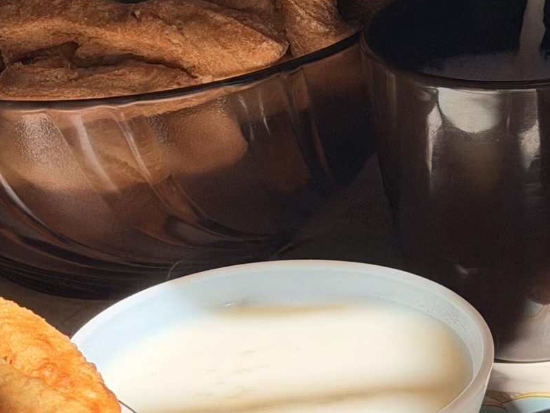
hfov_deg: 16.2
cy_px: -77
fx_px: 1923
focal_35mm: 121
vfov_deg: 12.0
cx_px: 442
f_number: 1.78
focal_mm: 6.76
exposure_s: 1/2494
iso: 100
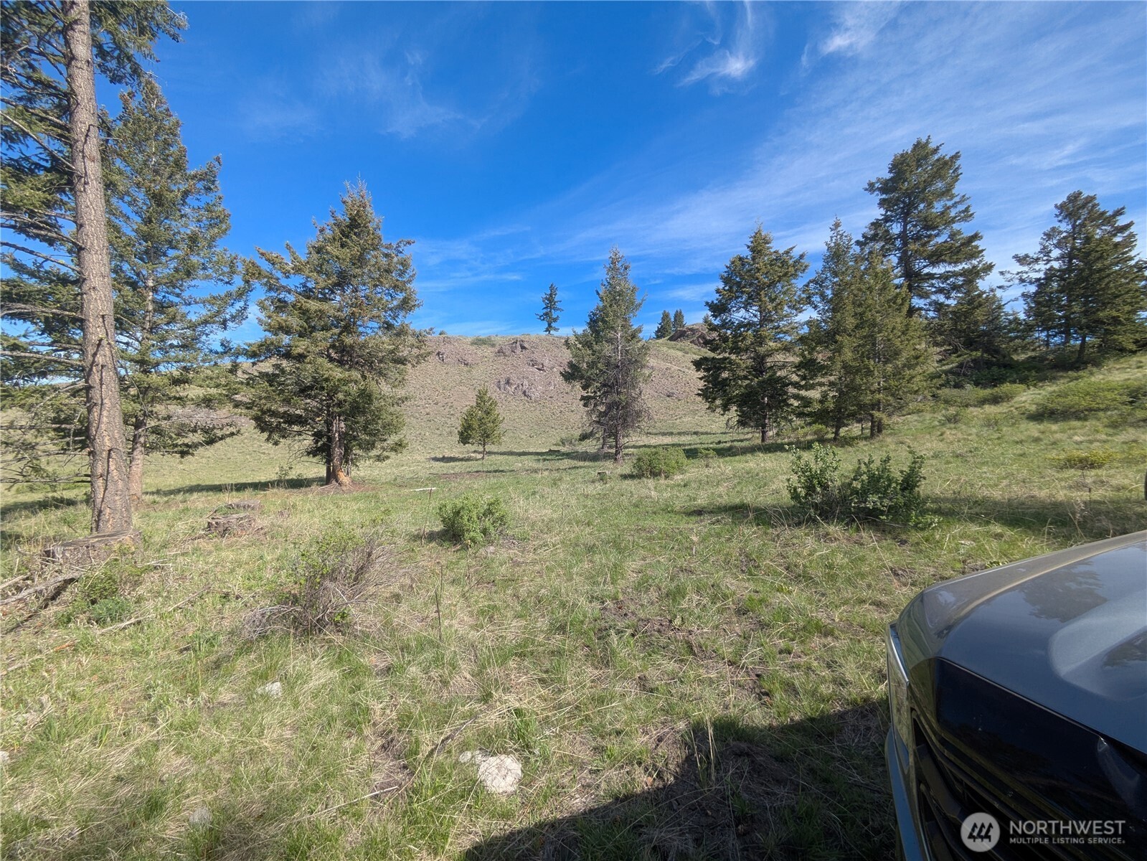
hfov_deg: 102.1
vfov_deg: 85.7
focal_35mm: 14
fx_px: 464
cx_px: 574
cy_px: 430
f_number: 2.2
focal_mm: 1.83
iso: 46
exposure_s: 1/822
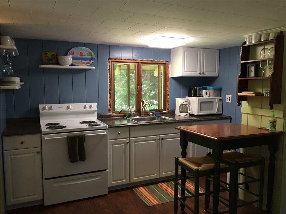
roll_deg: -1.0
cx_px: 143
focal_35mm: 29
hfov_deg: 61.7
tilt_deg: -5.0
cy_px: 107
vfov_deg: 48.2
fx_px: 240
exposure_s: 1/30
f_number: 2.2
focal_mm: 4.15
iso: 100
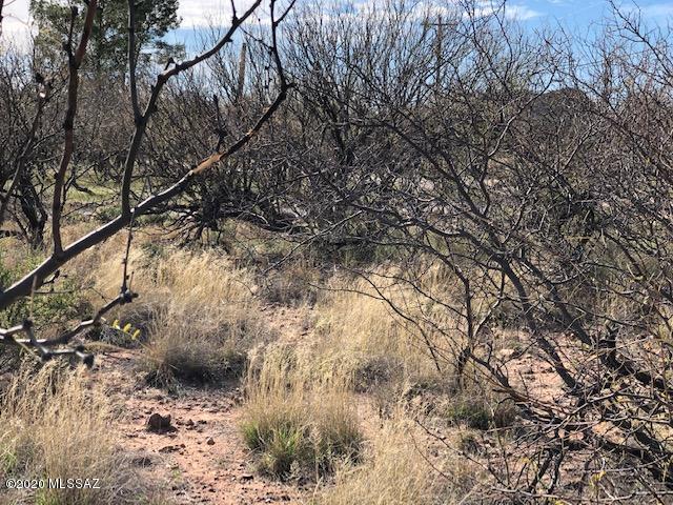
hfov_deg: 33.8
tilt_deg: -6.4
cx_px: 336
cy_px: 252
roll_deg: -1.6
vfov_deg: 25.7
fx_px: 1108
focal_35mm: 57
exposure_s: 1/414
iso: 20
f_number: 2.8
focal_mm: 6.6
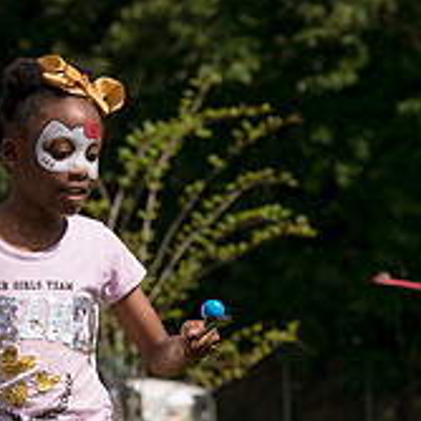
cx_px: 116
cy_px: 424
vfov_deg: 7.3
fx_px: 3302
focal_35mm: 240
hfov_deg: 7.3
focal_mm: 105
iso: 64
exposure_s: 1/320
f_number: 7.1
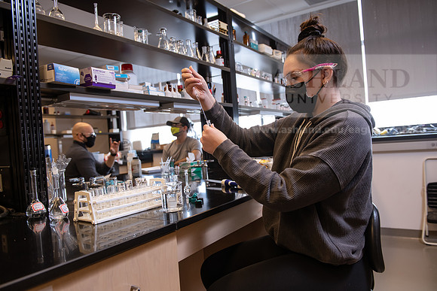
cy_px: 146
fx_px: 328
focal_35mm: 27
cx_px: 218
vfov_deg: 48.0
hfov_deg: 67.4
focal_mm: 27
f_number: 4
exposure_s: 1/200
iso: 800
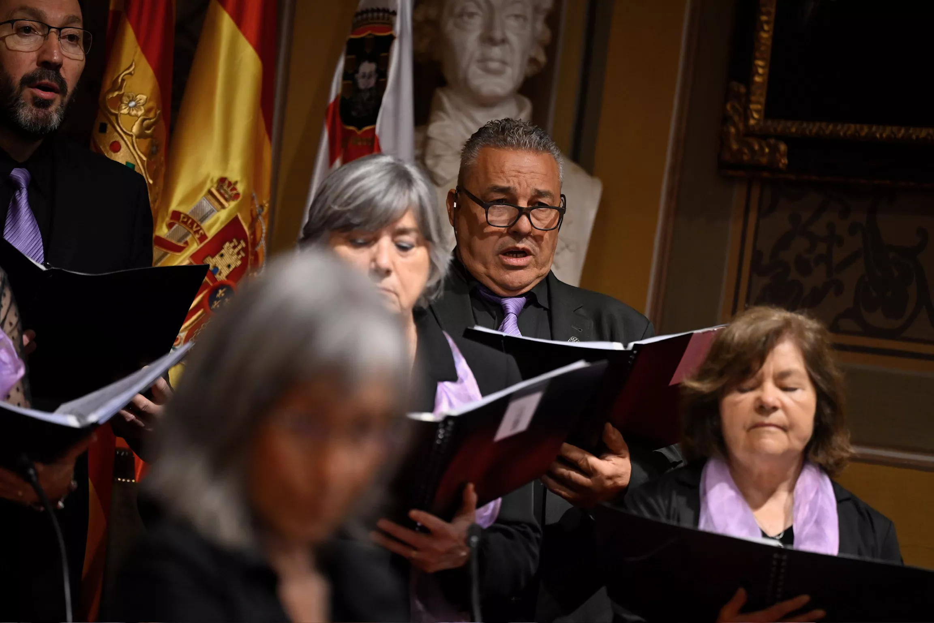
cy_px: 312
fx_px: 4670
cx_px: 467
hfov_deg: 11.4
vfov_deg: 7.6
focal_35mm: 180
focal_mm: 180
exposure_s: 1/200
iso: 1600
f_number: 2.8
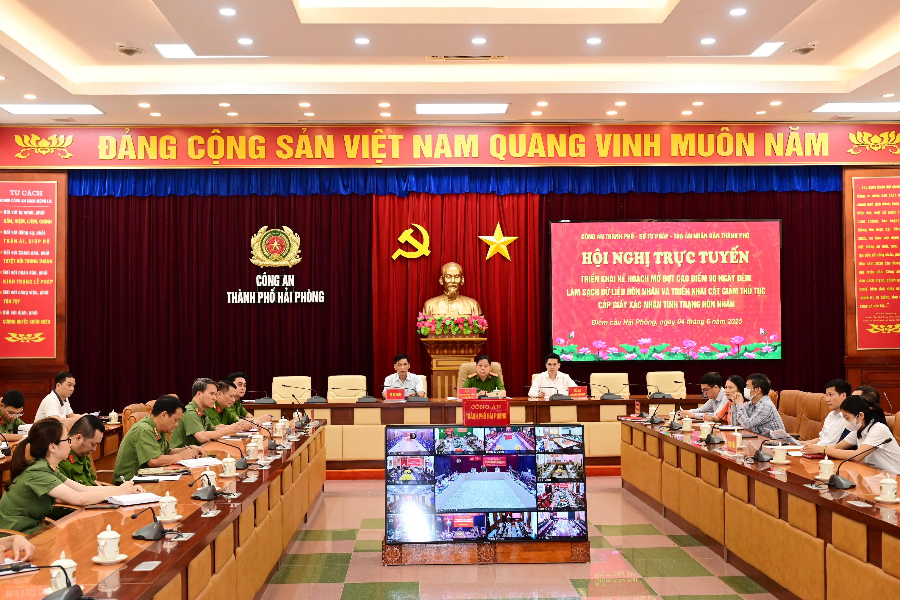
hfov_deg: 46.4
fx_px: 1050
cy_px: 300
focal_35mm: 42
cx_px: 450
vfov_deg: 31.9
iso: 2000
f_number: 5
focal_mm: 42
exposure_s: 1/160
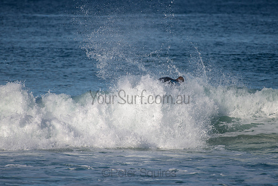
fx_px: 4737
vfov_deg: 2.2
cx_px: 143
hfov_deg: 3.4
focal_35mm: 613
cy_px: 90
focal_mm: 500
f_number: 5.6
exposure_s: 1/2000
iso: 160
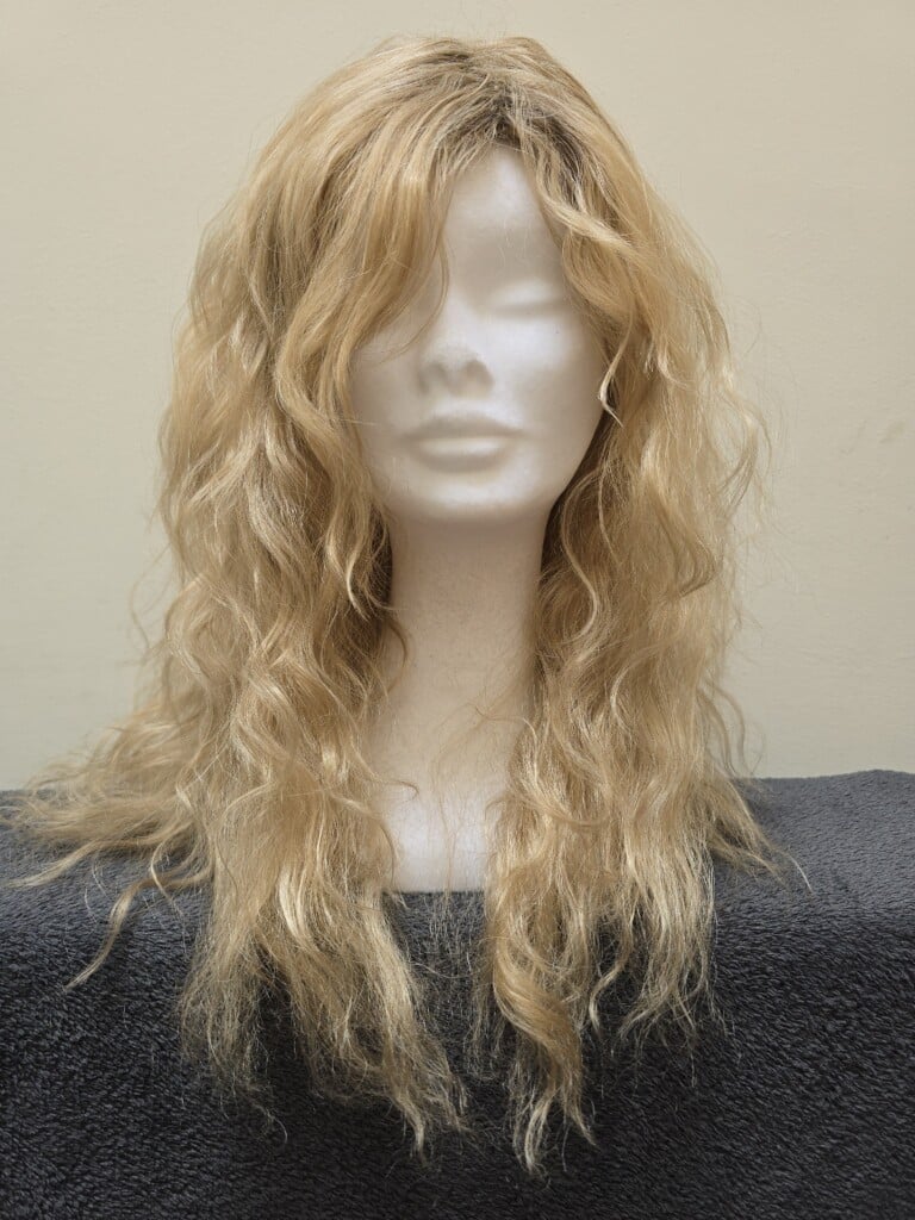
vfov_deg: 73.9
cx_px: 458
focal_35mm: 23
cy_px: 610
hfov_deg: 58.9
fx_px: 811
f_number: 1.7
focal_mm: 6.3
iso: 100
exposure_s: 1/180
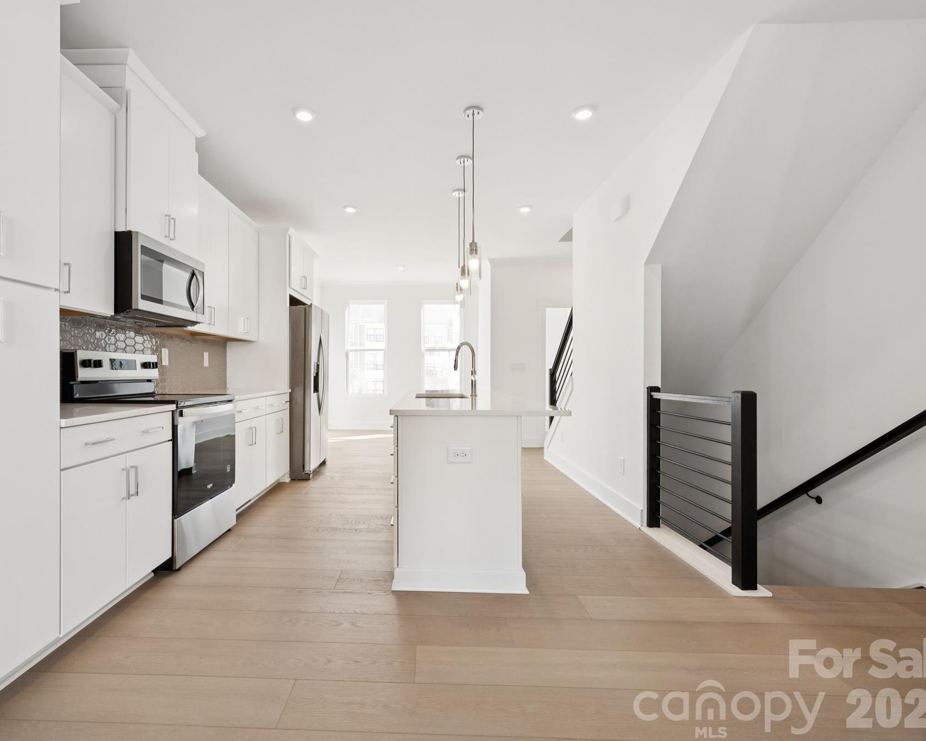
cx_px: 401
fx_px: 438
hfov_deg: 92.6
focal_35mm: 16
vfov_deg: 80.4
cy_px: 372
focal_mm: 14
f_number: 7.1
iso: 160
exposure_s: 1/60
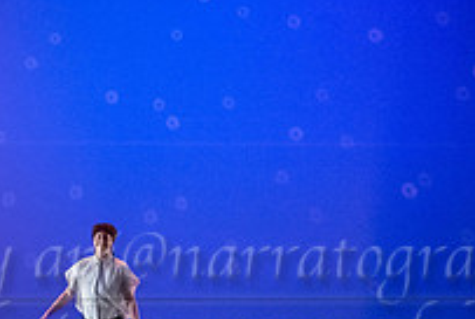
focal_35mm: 146
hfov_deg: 14.0
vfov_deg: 9.4
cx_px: 115
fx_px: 1929
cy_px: 297
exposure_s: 1/400
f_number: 5.6
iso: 4000
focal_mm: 51
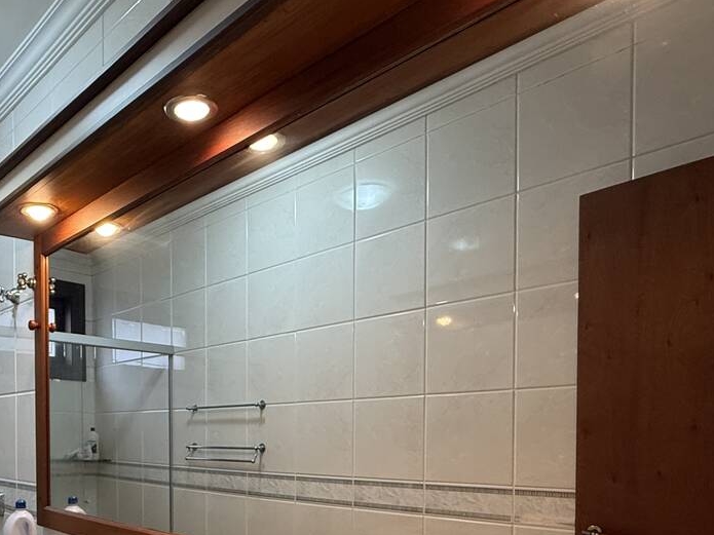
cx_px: 211
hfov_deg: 59.5
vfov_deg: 45.5
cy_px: 435
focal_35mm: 29
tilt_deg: +0.3
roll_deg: -0.2
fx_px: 598
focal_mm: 2.22
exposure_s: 1/120
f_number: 2.2
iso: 200
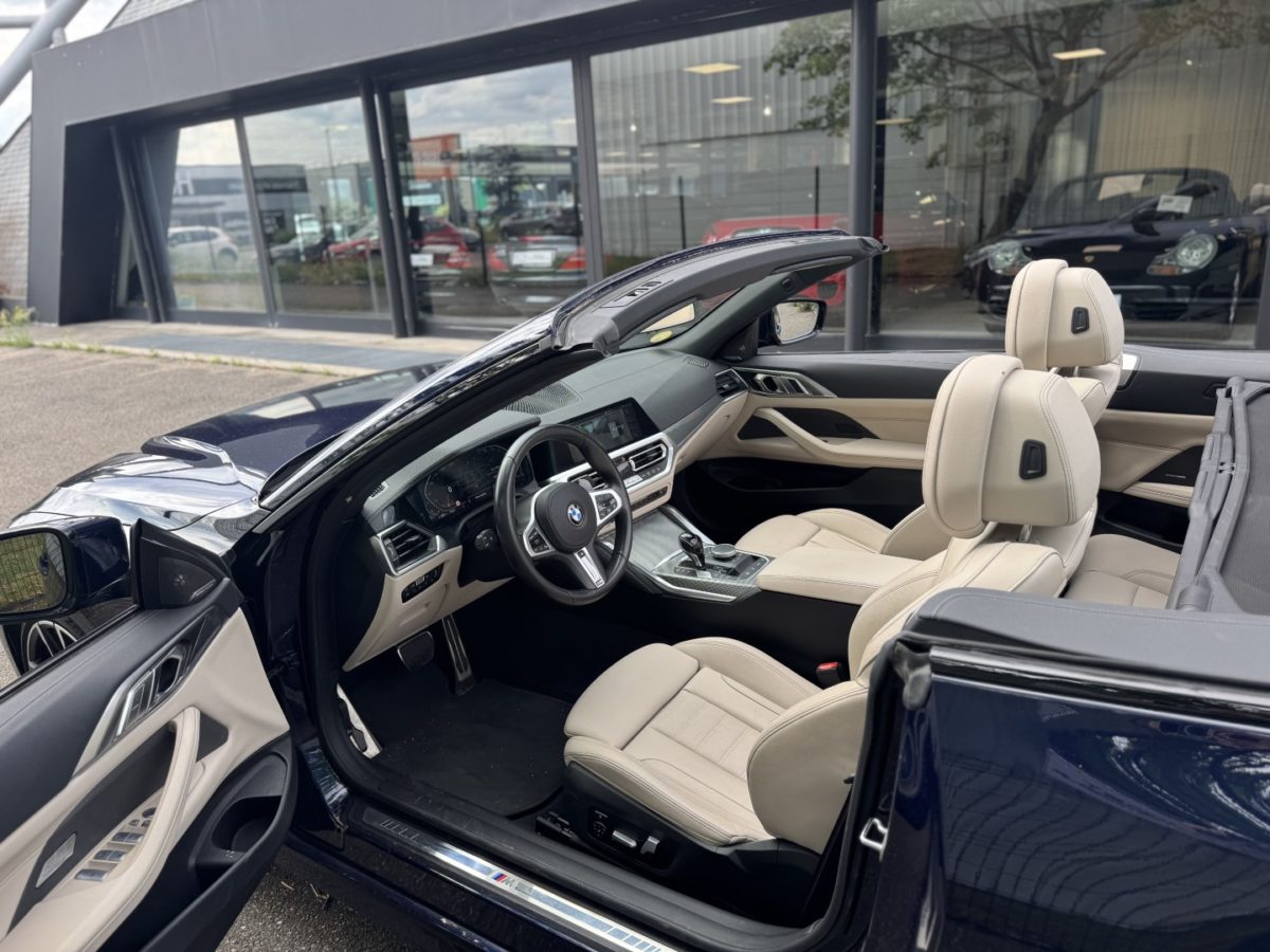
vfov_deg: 56.8
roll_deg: +3.7
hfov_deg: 71.6
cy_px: 476
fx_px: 881
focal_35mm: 24
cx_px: 635
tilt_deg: -16.5
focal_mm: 6.76
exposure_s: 1/773
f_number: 1.78
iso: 80
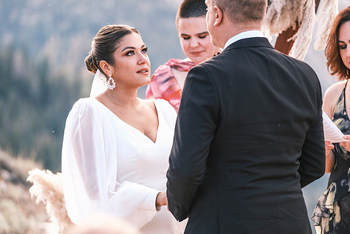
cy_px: 139
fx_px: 2498
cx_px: 175
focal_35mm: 257
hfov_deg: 8.0
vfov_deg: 5.3
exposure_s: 1/350
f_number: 2.8
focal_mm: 140
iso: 400
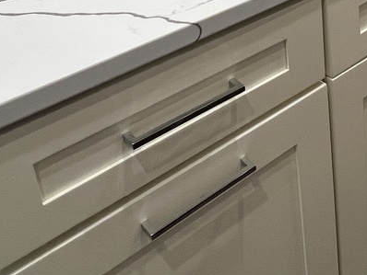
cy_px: -72
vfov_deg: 26.7
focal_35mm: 47
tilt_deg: -17.6
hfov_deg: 38.6
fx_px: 499
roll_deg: +4.3
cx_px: 303
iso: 200
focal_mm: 1.57
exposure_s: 1/120
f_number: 1.8
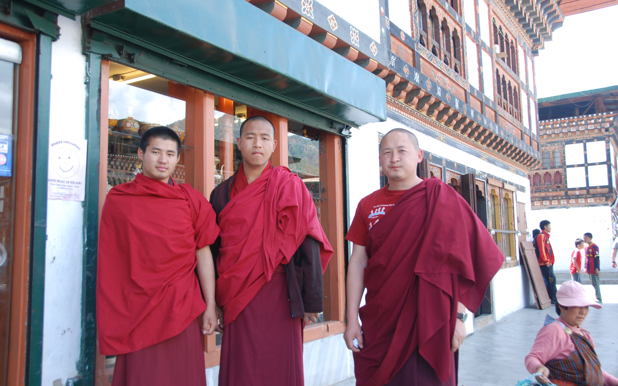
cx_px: 311
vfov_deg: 37.3
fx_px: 573
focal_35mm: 34
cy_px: 187
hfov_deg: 56.7
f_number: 5
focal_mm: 22
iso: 200
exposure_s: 1/100
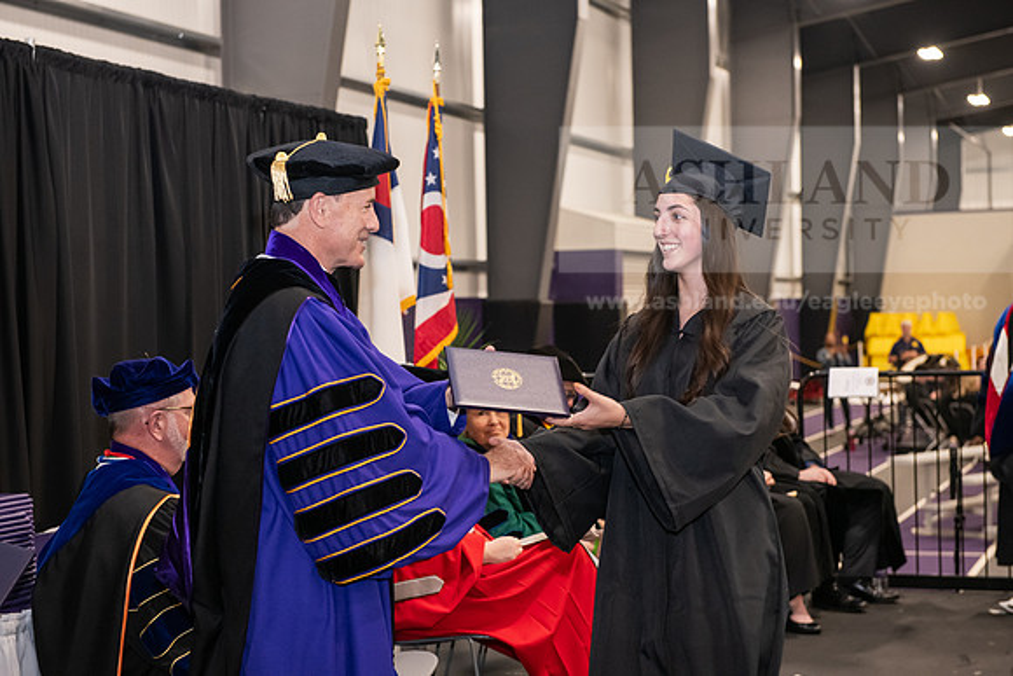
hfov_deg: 28.8
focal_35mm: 70
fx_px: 1970
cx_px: 506
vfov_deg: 19.5
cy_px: 338
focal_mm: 70
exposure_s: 1/125
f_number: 5
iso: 2500
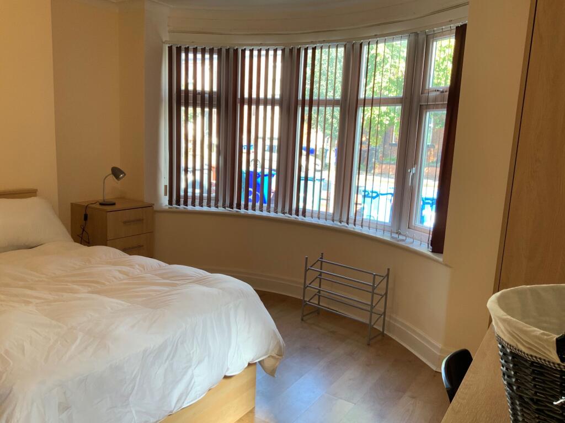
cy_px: 212
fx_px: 473
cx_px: 282
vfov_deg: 48.2
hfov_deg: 61.7
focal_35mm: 29
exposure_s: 1/100
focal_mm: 3
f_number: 1.8
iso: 40
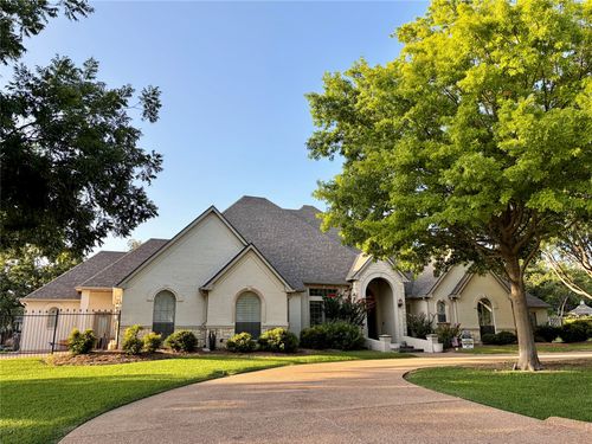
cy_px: 222
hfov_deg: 67.3
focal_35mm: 26
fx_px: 445
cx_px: 296
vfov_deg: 53.1
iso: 50
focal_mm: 5.96
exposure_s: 1/840
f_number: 1.6
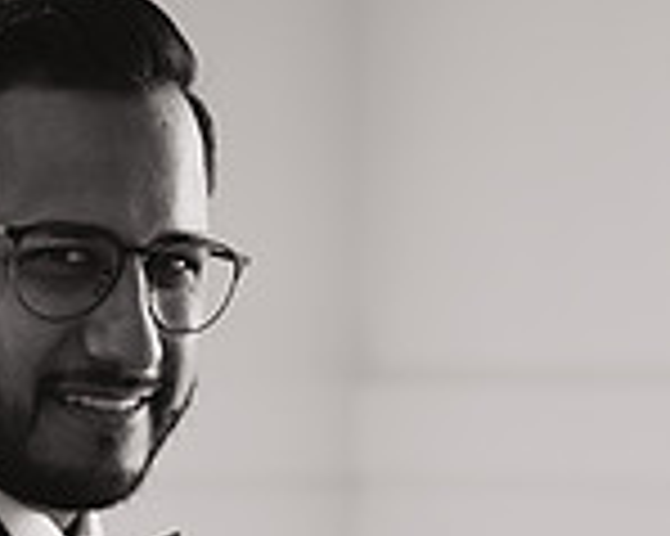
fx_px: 2814
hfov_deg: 13.4
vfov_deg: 10.6
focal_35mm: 142
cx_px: 43
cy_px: 671
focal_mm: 50
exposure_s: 1/400
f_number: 2
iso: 250
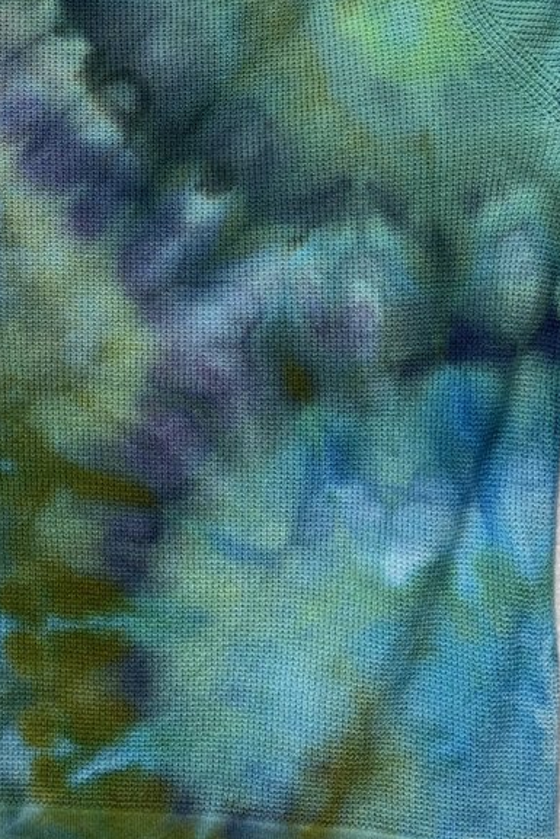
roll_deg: -0.9
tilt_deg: +3.6
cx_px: 9
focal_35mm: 60
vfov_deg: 32.0
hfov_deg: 21.9
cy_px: 111
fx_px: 1399
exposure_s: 1/22
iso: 50
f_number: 1.6
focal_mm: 5.96
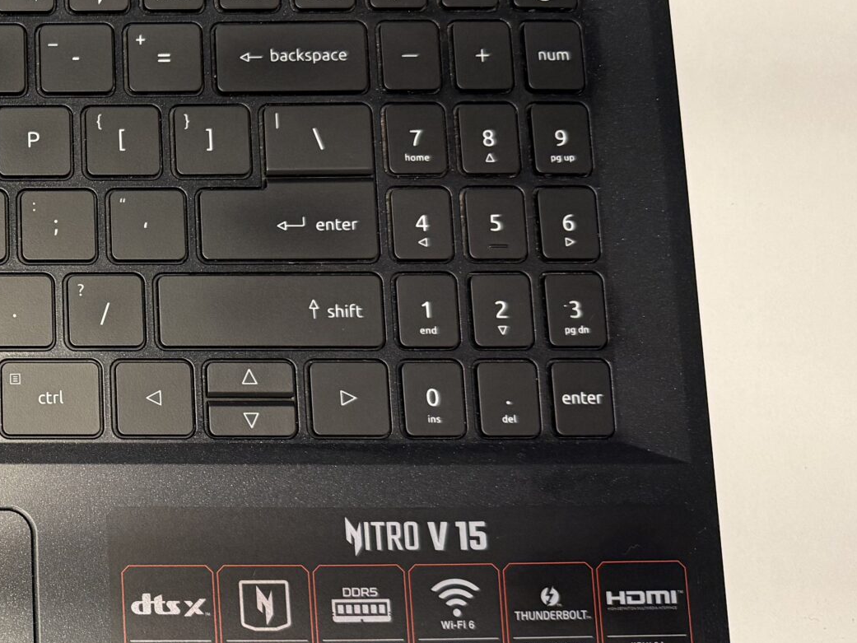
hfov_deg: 28.8
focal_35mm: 59
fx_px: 1461
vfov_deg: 24.8
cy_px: 286
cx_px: -139
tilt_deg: -78.9
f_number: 1.78
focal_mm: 6.76
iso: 250
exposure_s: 1/100
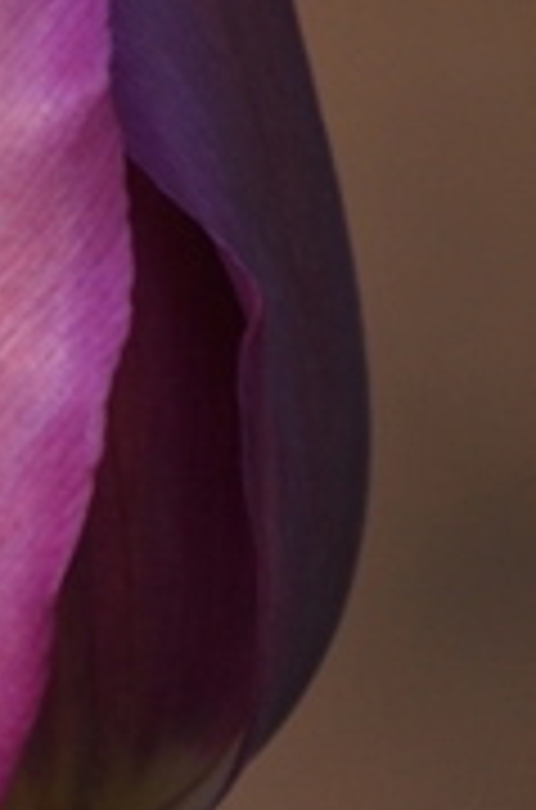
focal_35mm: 1270
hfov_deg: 1.1
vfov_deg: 1.6
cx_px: -495
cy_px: 482
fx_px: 28526
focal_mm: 190
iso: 200
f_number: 5.6
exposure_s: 1/800
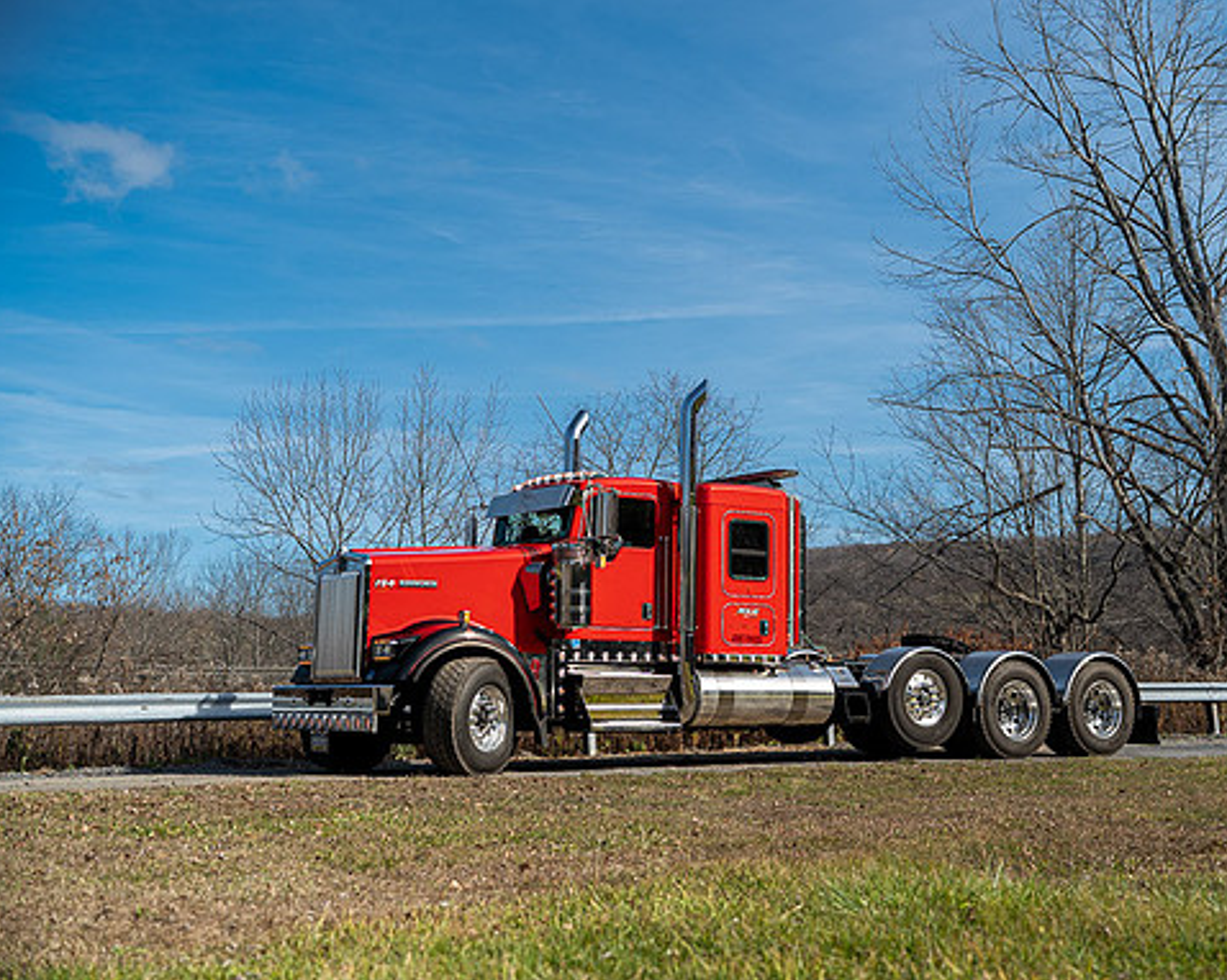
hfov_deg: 37.9
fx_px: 1779
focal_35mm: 49
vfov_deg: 30.8
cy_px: 494
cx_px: 729
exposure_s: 1/100
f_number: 3.2
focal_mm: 43
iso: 100
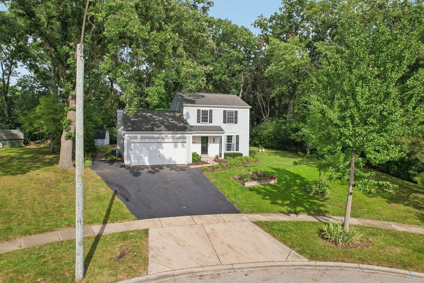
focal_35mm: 22
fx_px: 259
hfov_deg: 78.6
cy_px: 142
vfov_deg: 57.2
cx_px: 212
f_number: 2.8
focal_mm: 8.4
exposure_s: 1/160
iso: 100
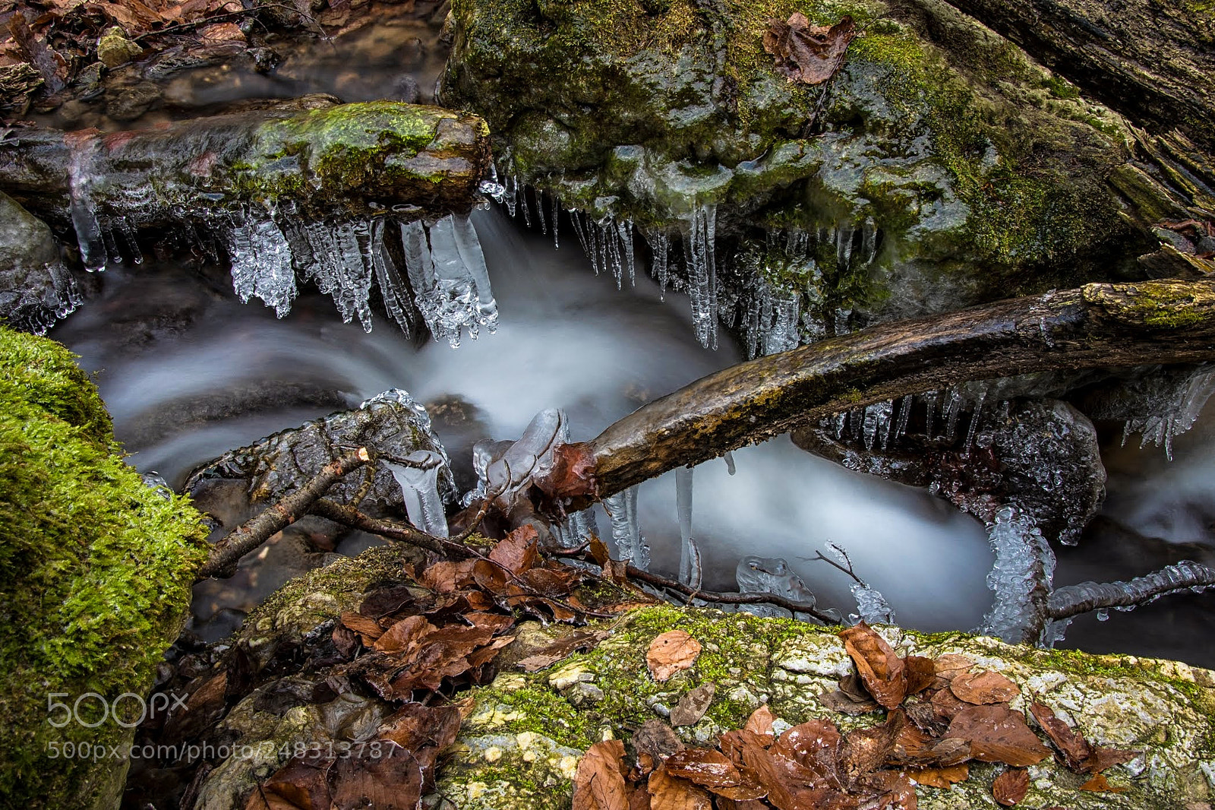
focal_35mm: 33
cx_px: 608
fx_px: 1113
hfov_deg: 57.2
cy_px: 405
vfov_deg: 40.0
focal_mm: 22
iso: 100
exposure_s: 1.6
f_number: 20
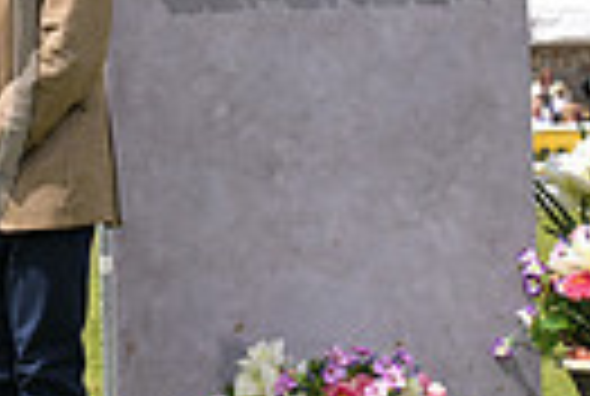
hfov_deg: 5.9
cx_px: -477
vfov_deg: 4.1
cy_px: -34
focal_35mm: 340
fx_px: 5585
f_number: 5.6
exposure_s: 1/1250
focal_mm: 77
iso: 250
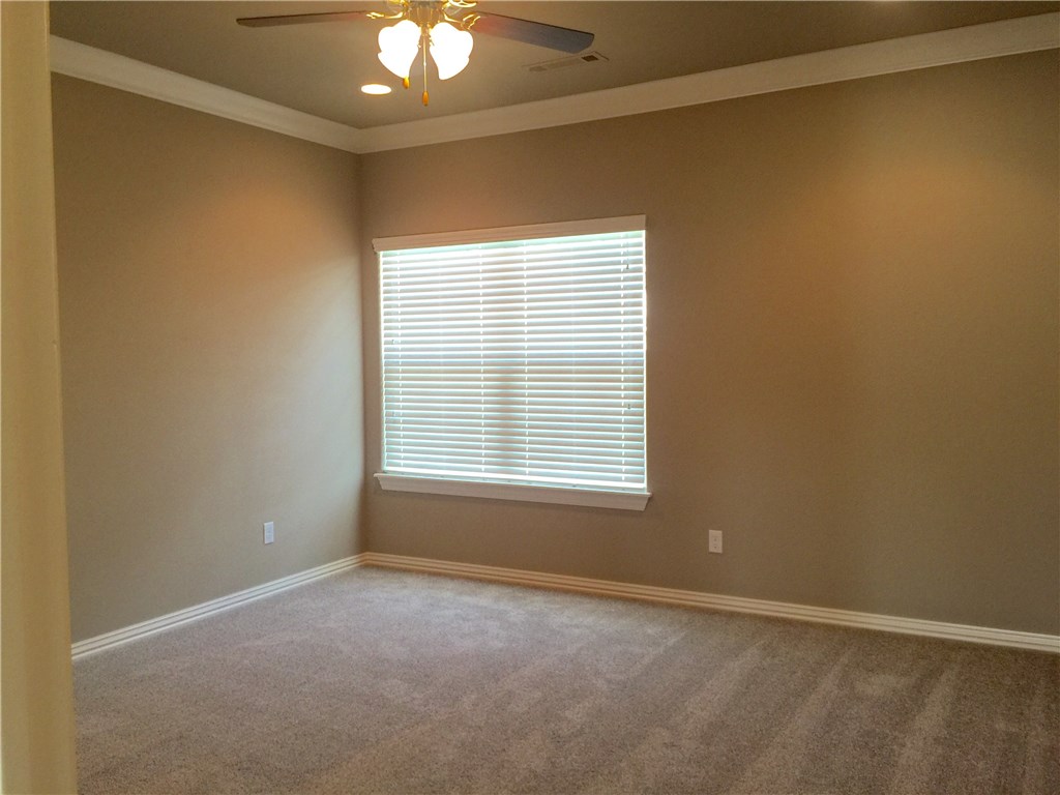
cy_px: 398
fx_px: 888
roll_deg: +0.4
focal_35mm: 29
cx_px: 530
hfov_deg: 61.7
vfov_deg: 48.2
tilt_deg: -3.2
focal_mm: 4.15
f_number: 2.2
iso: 50
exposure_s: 1/30
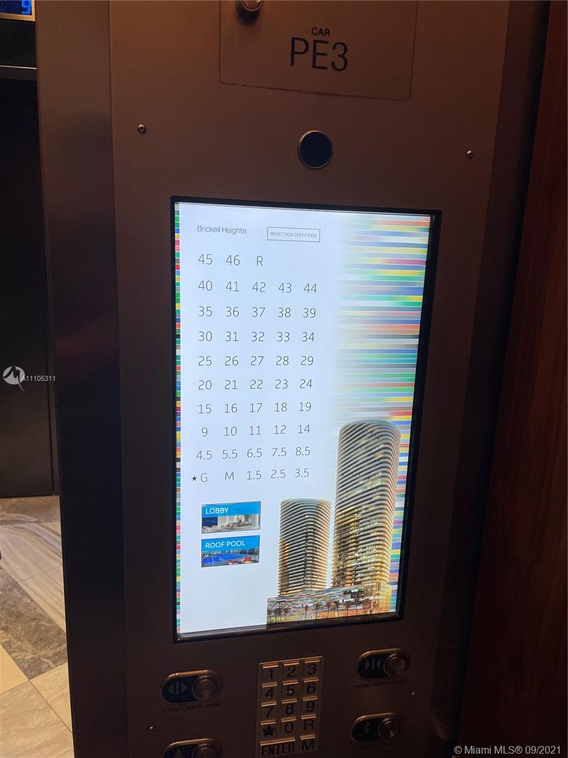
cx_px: 284
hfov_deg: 53.1
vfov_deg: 67.3
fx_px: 569
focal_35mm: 26
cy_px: 379
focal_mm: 4.2
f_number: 1.6
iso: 64
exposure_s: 1/62
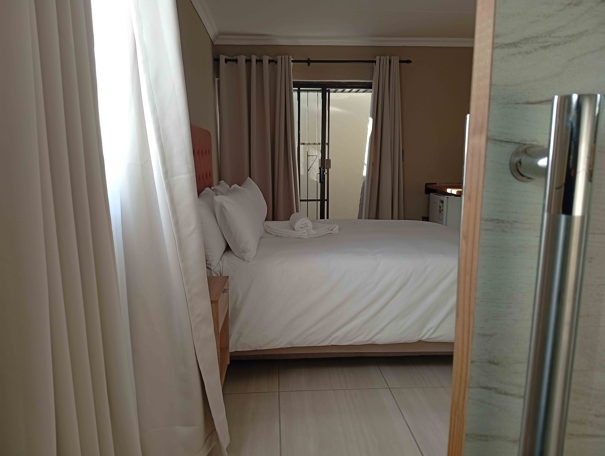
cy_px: 228
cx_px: 302
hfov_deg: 65.2
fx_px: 473
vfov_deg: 51.5
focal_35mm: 27
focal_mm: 3.98
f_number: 1.8
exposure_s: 1/50
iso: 72
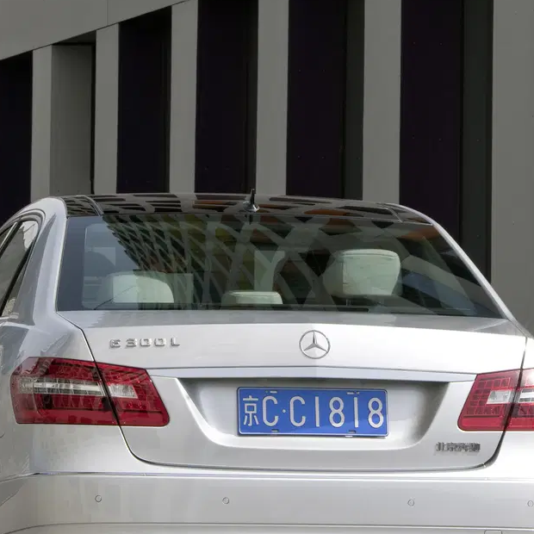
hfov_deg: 6.8
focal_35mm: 259
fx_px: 4520
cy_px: -23
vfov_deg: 6.7
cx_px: 284
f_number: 16
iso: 100
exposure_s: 1/50
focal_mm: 105
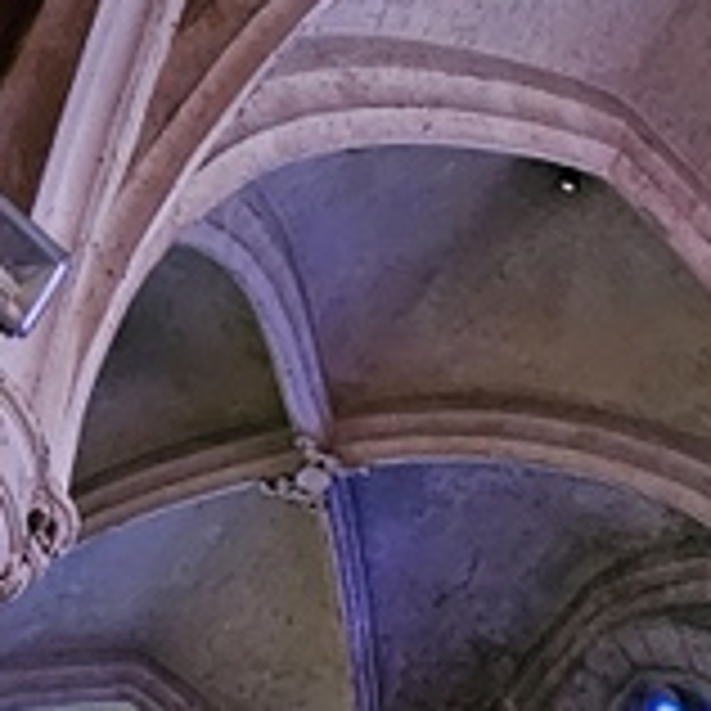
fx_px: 1348
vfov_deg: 27.2
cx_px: 558
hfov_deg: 29.0
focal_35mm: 58
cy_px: 774
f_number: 2.2
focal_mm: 2.2
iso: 1000
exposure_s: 1/25
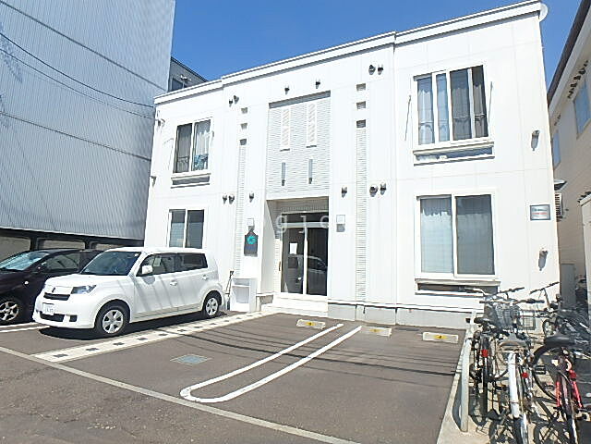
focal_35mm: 21
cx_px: 296
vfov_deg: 63.4
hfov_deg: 79.0
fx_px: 359
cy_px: 222
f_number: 6
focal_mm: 3.7
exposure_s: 1/500
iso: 125
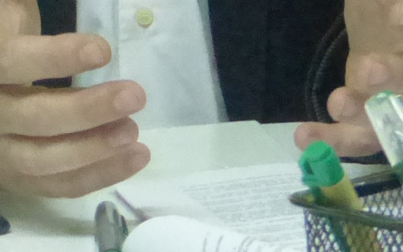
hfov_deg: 9.5
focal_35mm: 219
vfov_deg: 5.9
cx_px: 54
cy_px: -225
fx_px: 2405
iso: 800
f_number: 3.7
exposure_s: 1/40
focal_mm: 6.1
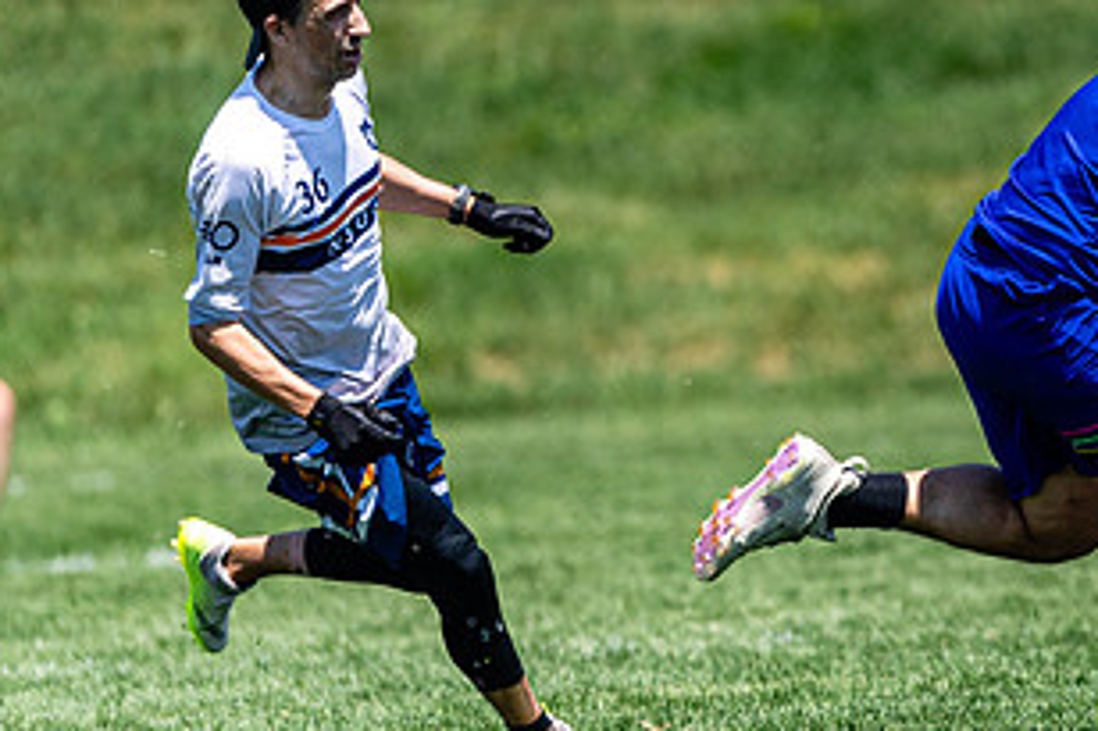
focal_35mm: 1154
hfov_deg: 1.8
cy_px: 116
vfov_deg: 1.2
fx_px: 35177
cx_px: 1271
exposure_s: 1/2500
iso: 160
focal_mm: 400
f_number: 2.8
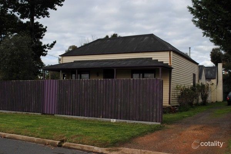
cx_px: 116
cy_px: 77
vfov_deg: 32.0
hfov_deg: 46.3
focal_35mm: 42
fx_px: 270
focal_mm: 28
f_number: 6.3
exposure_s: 1/200
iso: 100
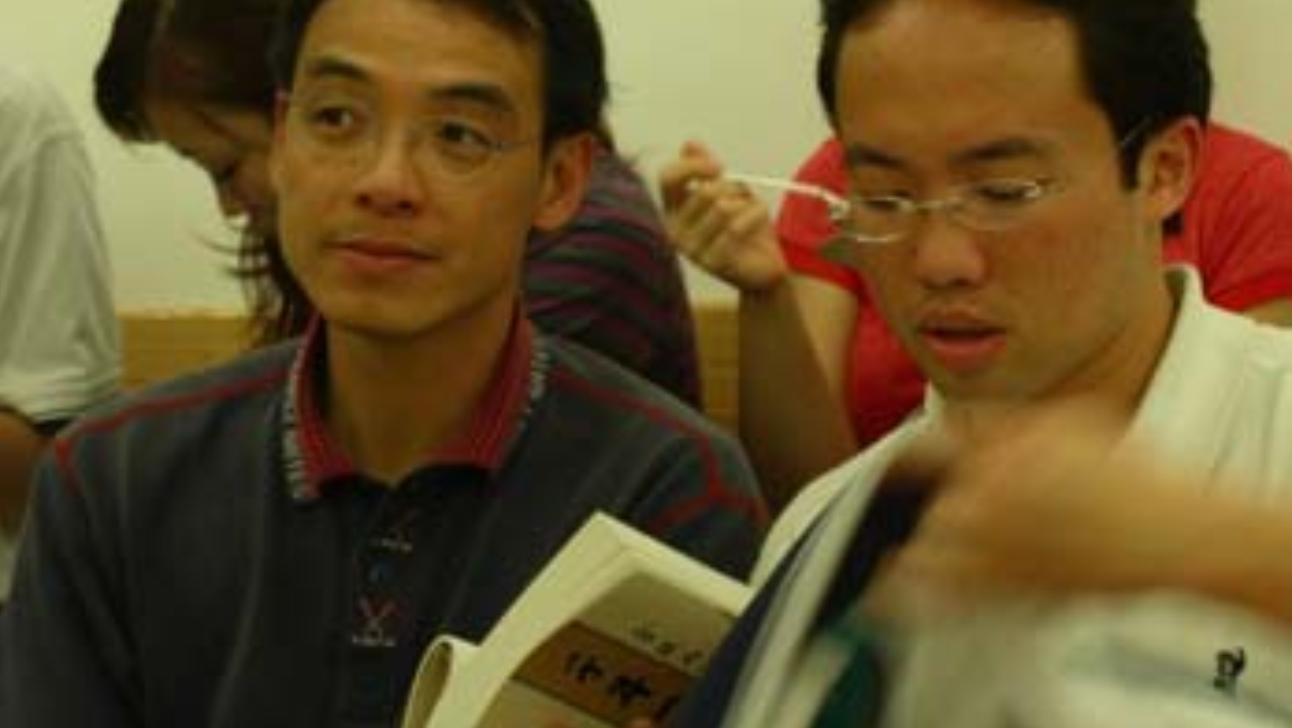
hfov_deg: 17.2
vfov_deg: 9.7
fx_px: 4284
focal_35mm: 125
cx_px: 646
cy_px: 273
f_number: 4.7
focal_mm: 23.4
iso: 200
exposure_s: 1/20
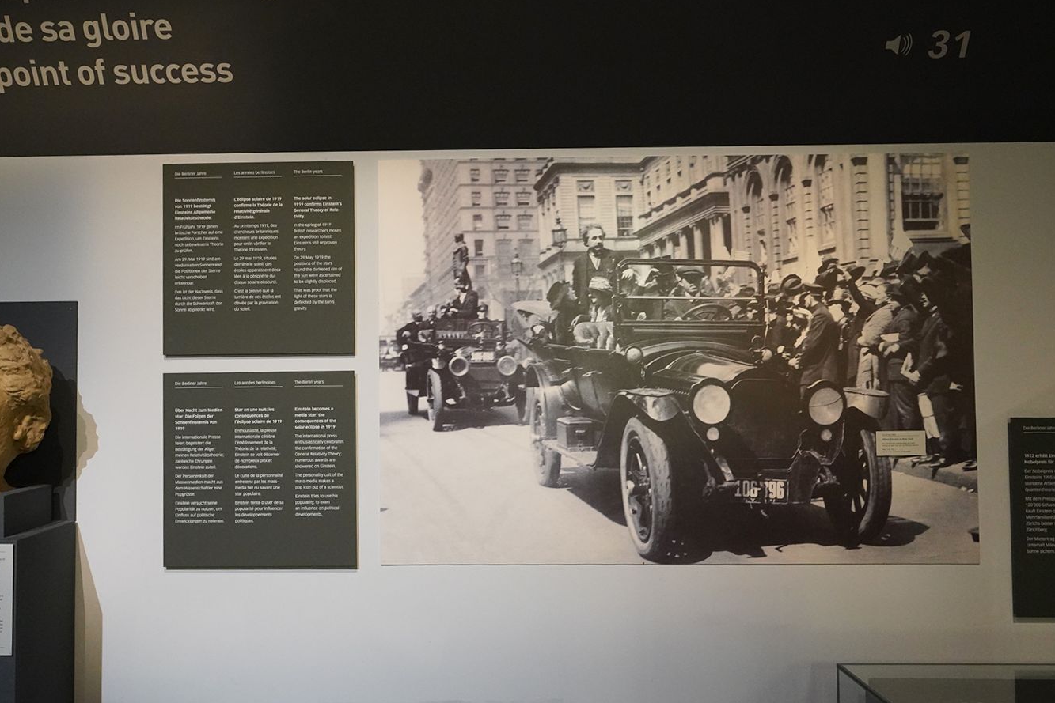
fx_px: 1055
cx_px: 444
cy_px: 333
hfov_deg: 52.9
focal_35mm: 36
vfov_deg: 36.9
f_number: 4
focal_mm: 24
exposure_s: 1/80
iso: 5000
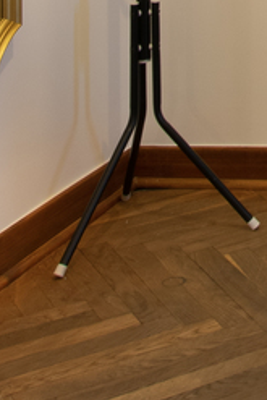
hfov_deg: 13.1
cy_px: -507
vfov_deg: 14.7
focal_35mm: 100
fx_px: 1111
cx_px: 371
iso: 100
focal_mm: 11
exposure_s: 1.6
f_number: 9
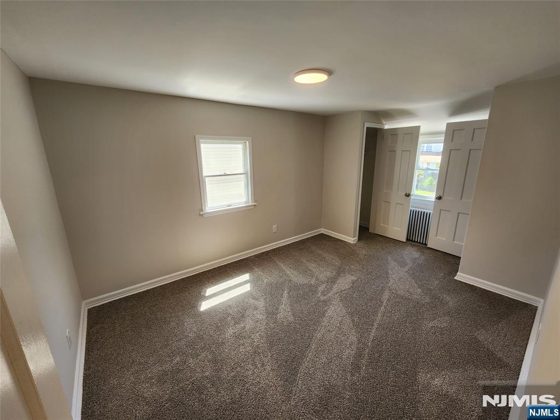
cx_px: 280
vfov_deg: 89.9
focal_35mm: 13
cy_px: 210
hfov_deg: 106.2
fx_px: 210
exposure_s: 1/60
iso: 80
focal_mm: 2.2
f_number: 2.2
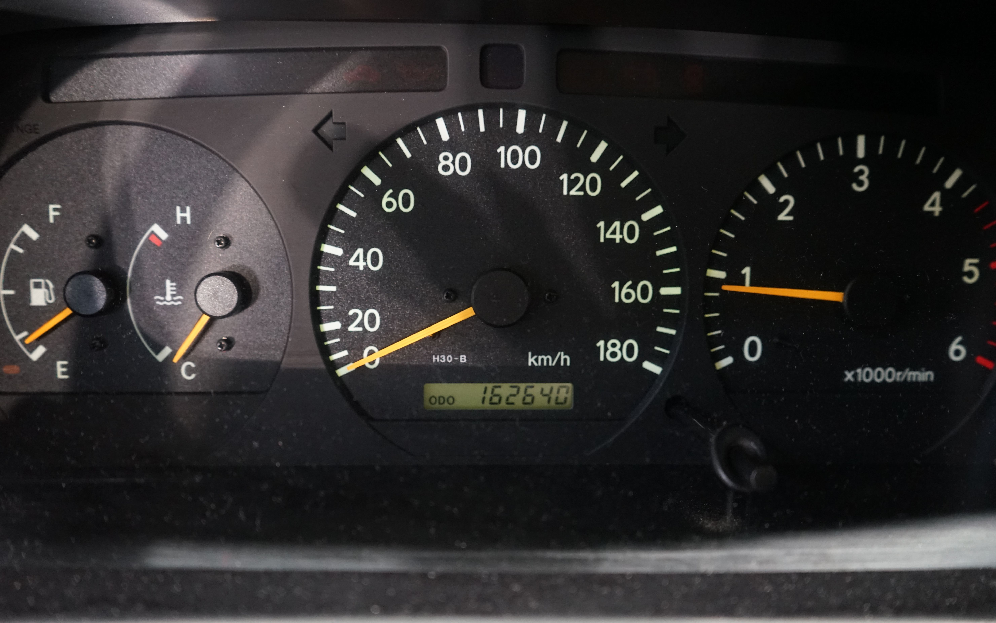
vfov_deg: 41.8
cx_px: 497
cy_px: 327
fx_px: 814
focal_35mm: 30
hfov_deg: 62.9
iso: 3200
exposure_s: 1/30
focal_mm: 29
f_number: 4.5
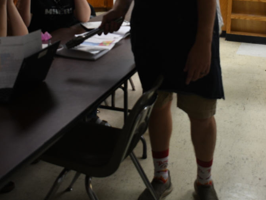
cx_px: 135
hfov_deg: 36.2
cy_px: 2
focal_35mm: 53
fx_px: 407
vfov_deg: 26.1
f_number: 3.5
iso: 100
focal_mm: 18
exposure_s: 1/20
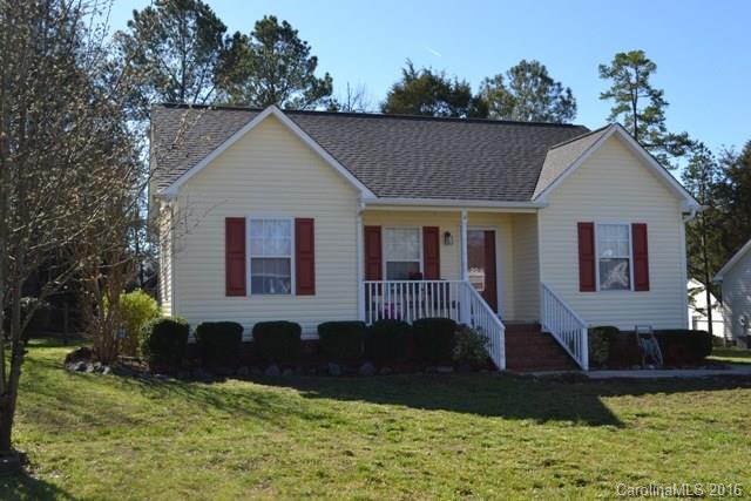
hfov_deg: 49.5
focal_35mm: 39
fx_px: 814
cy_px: 250
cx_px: 376
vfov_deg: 34.2
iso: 100
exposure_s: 1/160
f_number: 6.3
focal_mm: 26
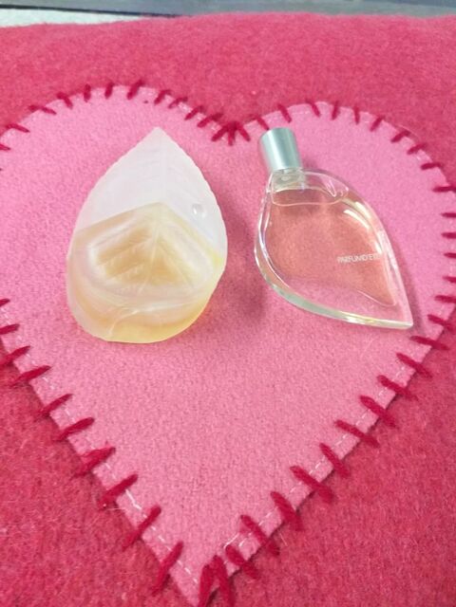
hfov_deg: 53.1
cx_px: 228
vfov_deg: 67.3
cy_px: 304
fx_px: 457
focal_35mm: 26
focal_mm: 3.6
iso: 200
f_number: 1.9
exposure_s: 1/33
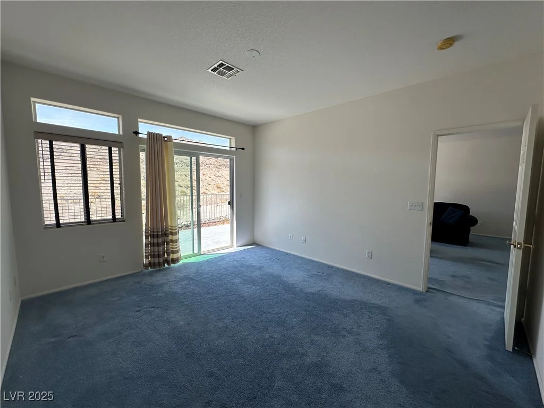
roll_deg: -0.1
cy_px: 204
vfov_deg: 85.7
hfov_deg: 102.1
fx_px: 220
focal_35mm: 14
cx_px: 272
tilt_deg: -4.6
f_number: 2.2
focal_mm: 2.22
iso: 40
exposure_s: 1/364
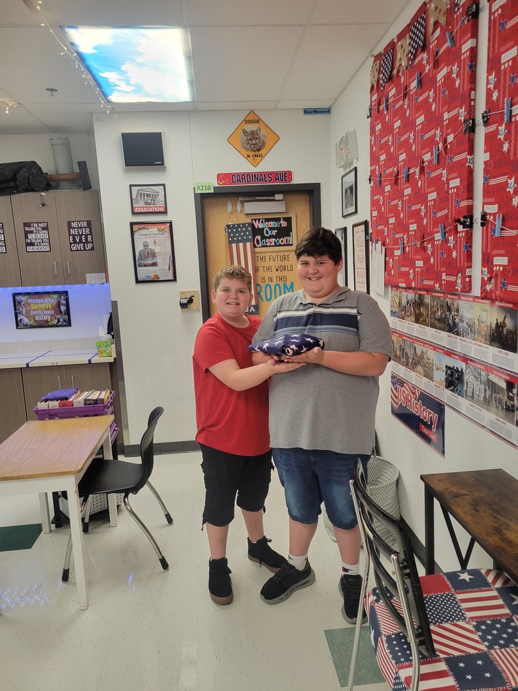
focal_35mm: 26
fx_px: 519
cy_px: 346
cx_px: 259
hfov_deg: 53.1
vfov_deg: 67.3
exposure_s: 1/60
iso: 160
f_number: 1.8
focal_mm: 5.4
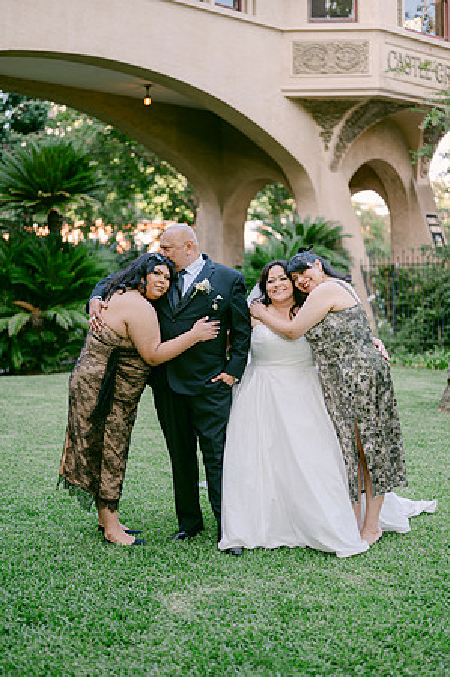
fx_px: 940
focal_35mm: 50
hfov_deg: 26.9
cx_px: 225
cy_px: 338
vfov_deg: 39.6
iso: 100
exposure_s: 1/250
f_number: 2
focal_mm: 50
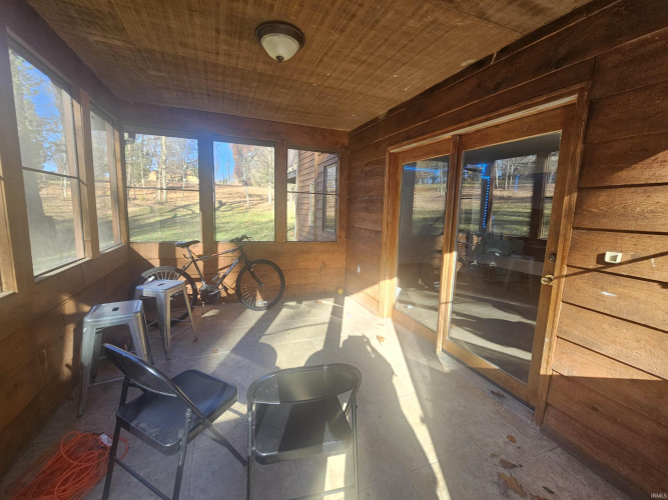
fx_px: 251
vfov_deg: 89.9
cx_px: 334
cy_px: 250
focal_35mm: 13
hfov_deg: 106.2
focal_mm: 2.2
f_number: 2.2
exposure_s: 1/120
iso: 64
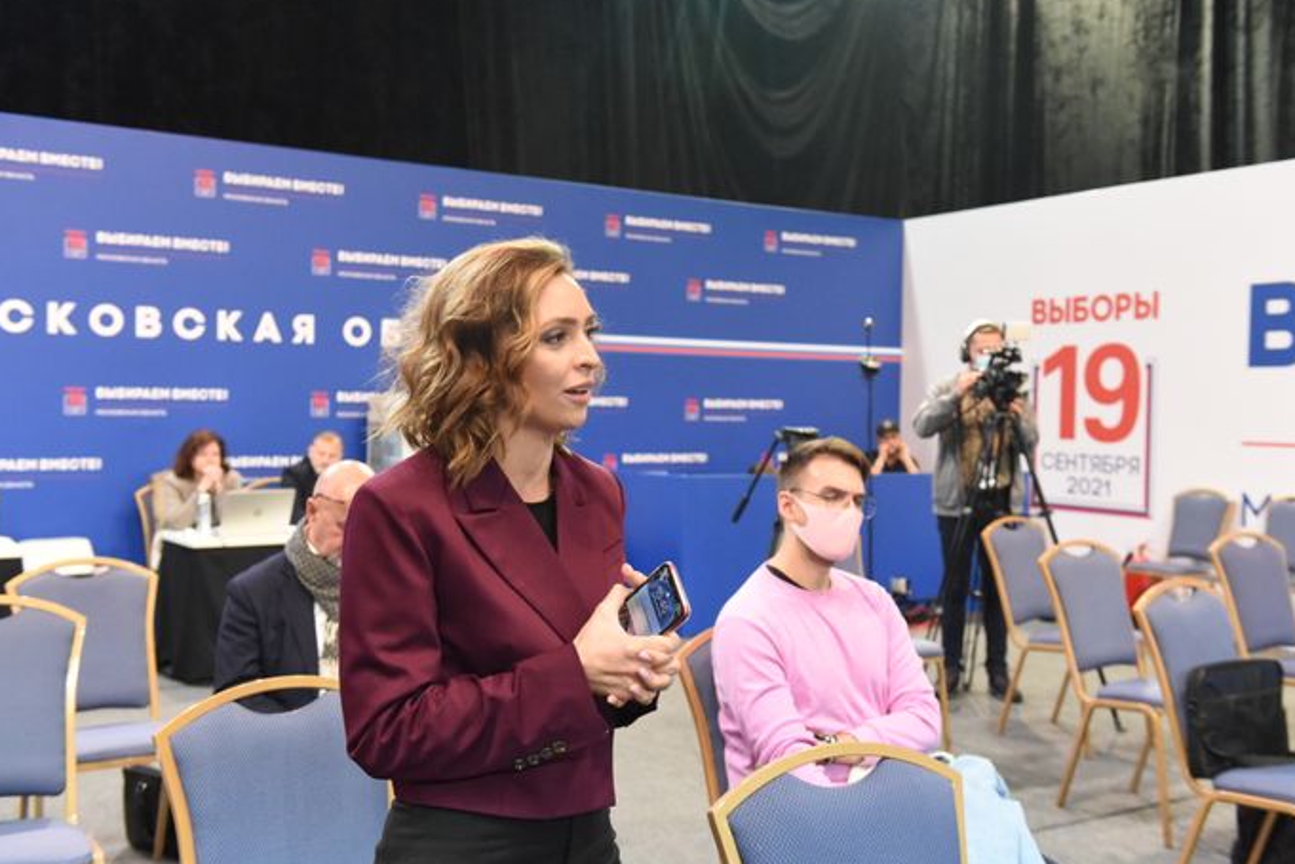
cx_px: 660
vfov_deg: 35.9
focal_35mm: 37
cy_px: 430
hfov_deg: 51.9
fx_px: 1331
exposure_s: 1/320
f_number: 5
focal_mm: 36
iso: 12800
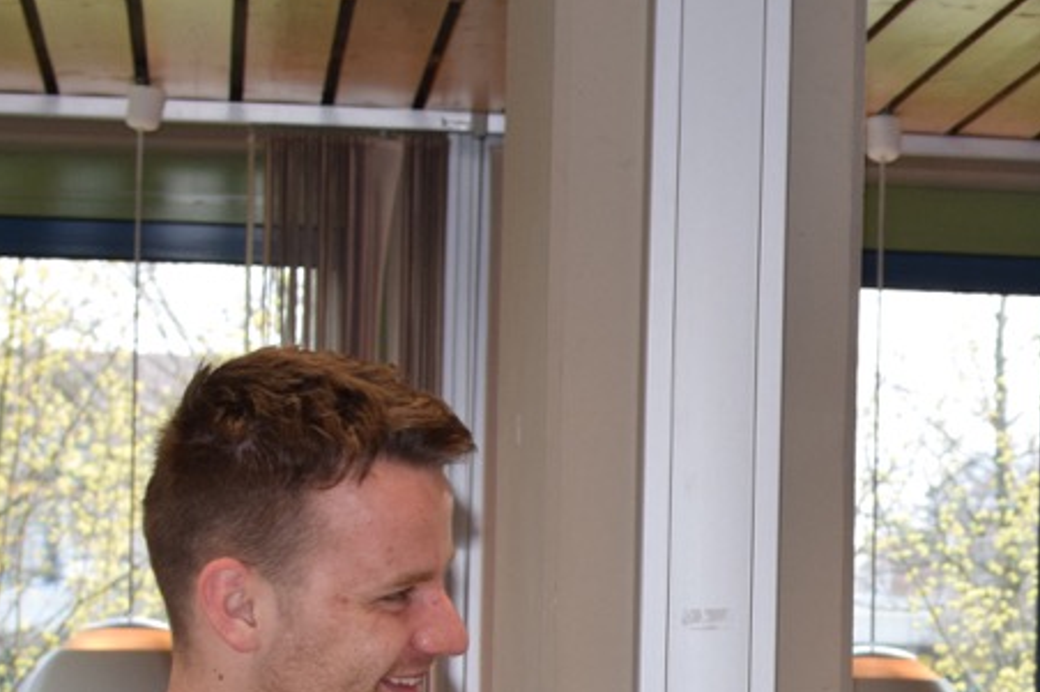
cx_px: 1219
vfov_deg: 9.7
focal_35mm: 139
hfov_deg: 14.3
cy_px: 816
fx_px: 4023
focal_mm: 35
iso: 800
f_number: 5.6
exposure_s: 1/125
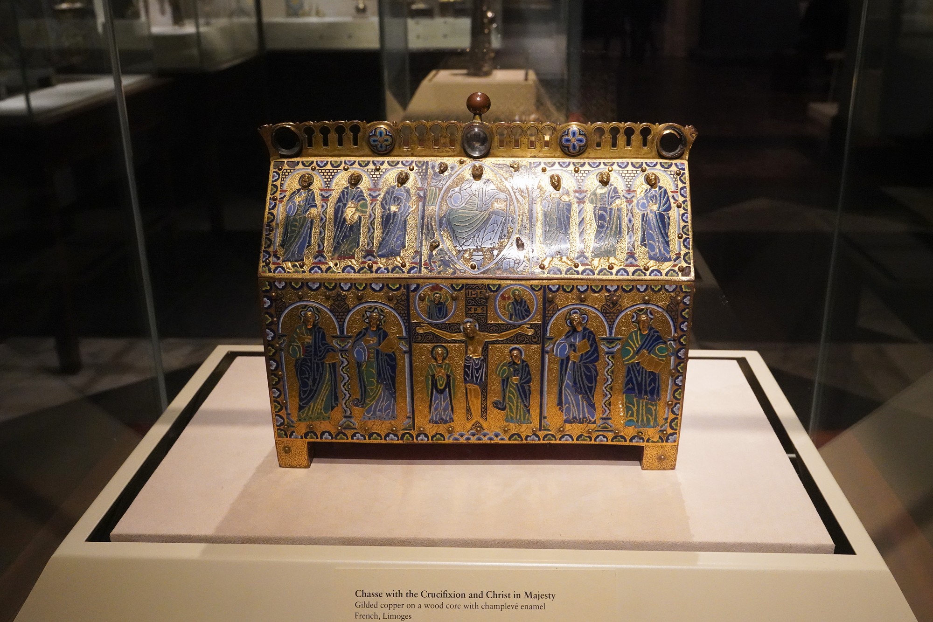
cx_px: 466
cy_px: 311
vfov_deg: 43.6
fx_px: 778
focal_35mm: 30
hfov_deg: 61.9
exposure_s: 1/100
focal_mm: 30
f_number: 9
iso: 8000
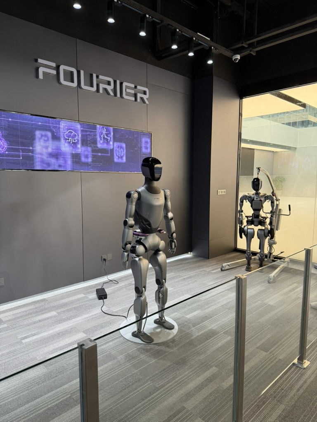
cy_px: 211
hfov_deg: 56.8
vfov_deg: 71.6
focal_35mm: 24
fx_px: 293
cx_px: 158
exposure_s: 1/120
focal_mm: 6.76
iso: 160
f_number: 1.78
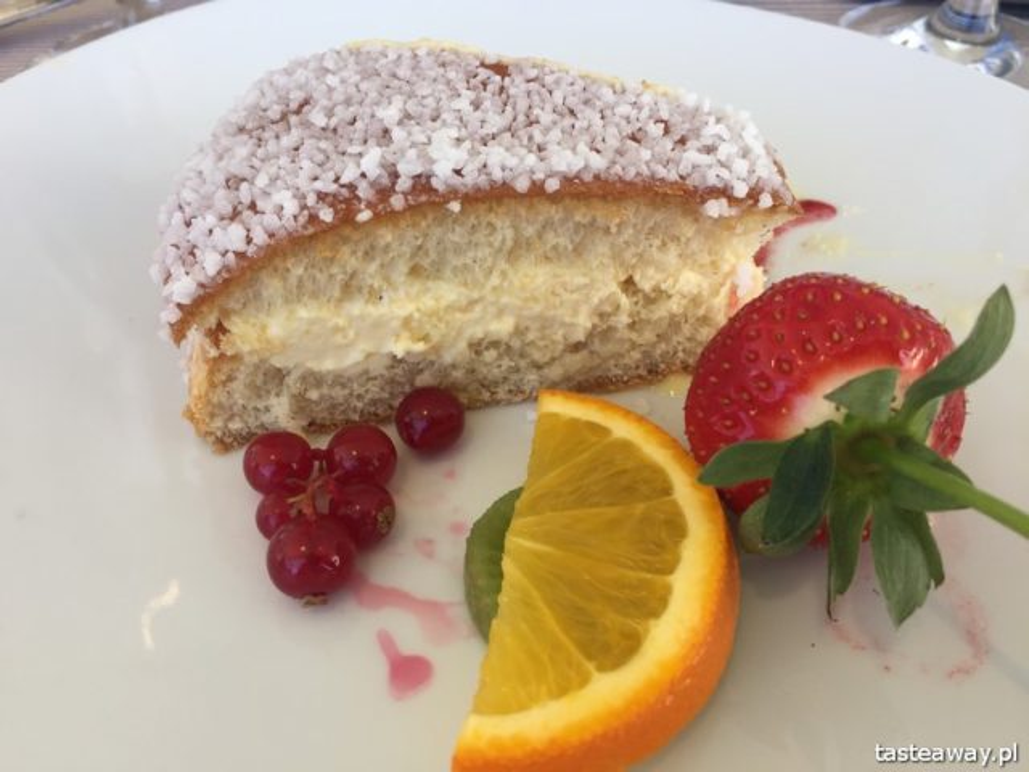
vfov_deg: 48.2
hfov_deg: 61.7
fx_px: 862
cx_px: 514
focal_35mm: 29
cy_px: 386
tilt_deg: -44.3
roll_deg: -0.4
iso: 40
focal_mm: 4.15
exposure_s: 1/100
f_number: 2.2
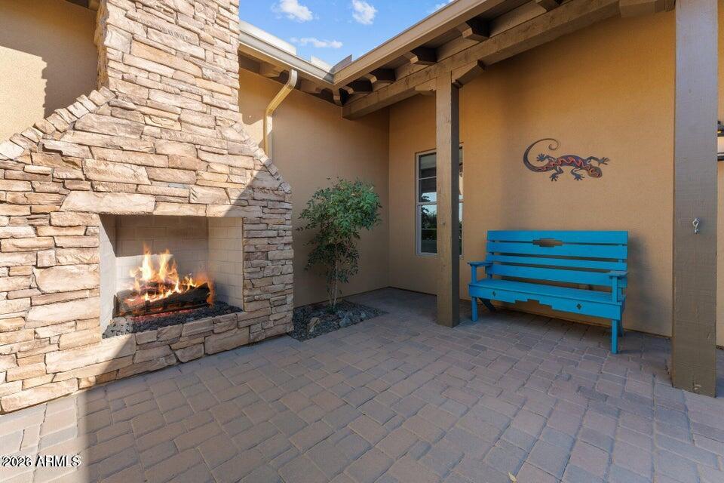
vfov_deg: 81.2
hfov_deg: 104.3
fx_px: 282
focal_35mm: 14
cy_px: 242
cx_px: 362
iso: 400
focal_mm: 14
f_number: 8
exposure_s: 1/800
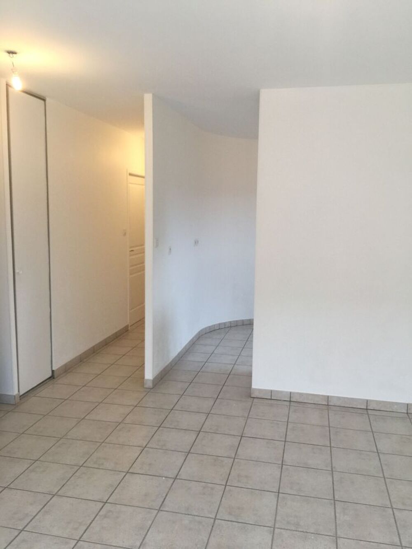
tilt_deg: -6.8
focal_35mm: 29
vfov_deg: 61.7
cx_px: 206
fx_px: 460
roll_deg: -1.4
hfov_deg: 48.2
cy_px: 274
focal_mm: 4.15
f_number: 2.2
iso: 50
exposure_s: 1/33
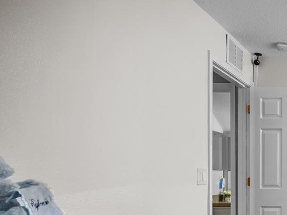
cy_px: 256
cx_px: 395
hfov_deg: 32.5
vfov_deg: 31.7
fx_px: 315
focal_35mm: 38
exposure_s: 1/3
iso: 100
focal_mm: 14
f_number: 4
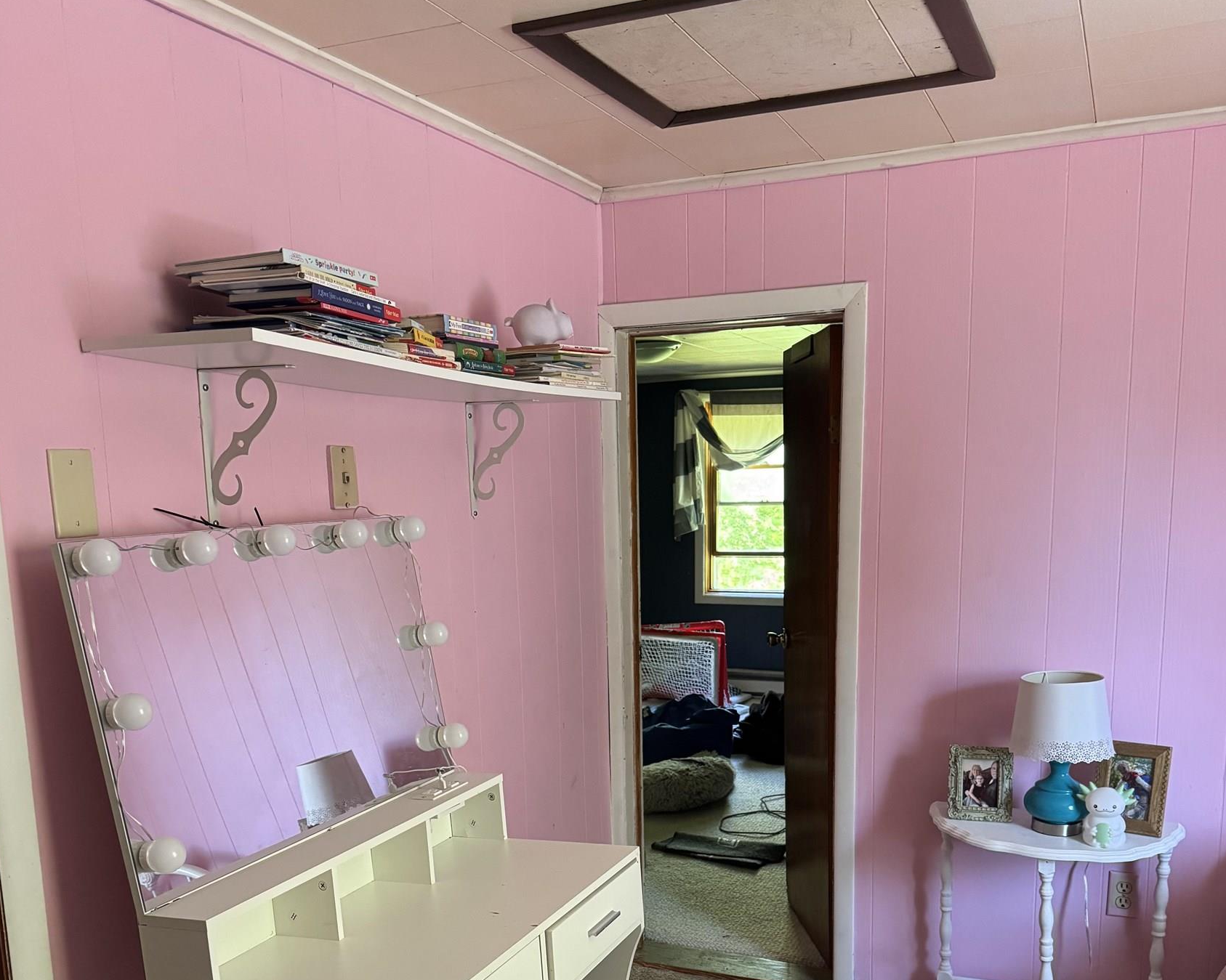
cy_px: 694
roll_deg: +1.6
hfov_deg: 55.7
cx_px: 621
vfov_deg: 44.7
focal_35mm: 32
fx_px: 1161
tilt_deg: -10.2
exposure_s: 1/60
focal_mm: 6.76
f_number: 1.78
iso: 640
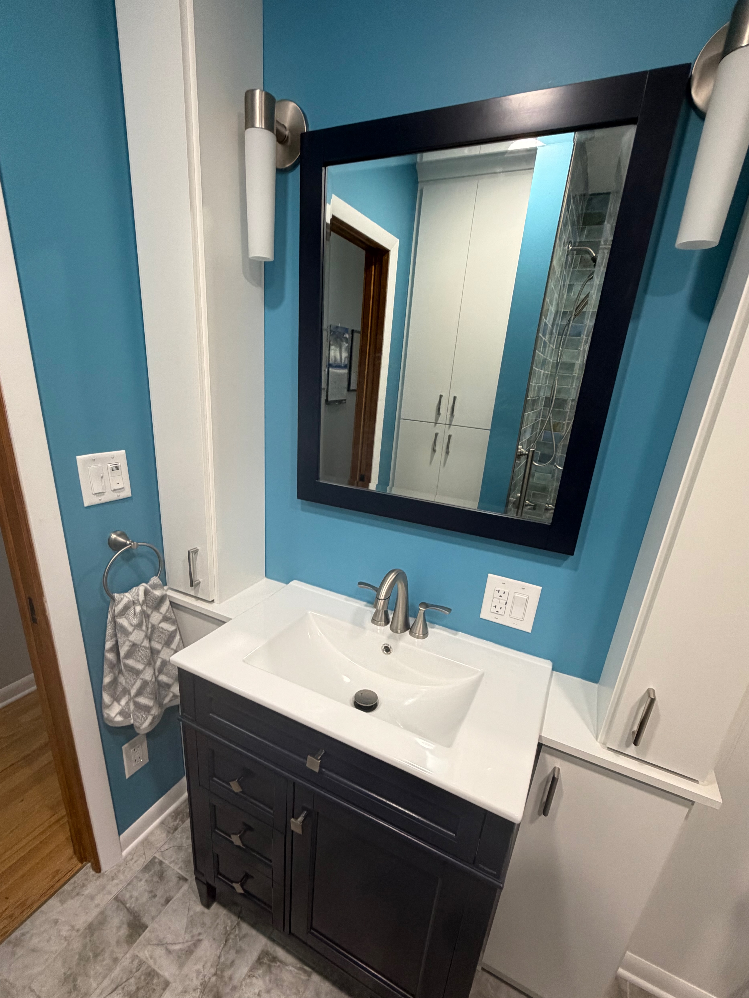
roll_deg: -4.8
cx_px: 366
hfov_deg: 78.1
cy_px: 545
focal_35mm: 16
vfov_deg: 94.2
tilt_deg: -19.2
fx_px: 462
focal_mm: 2.22
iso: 320
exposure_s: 1/120
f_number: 2.2
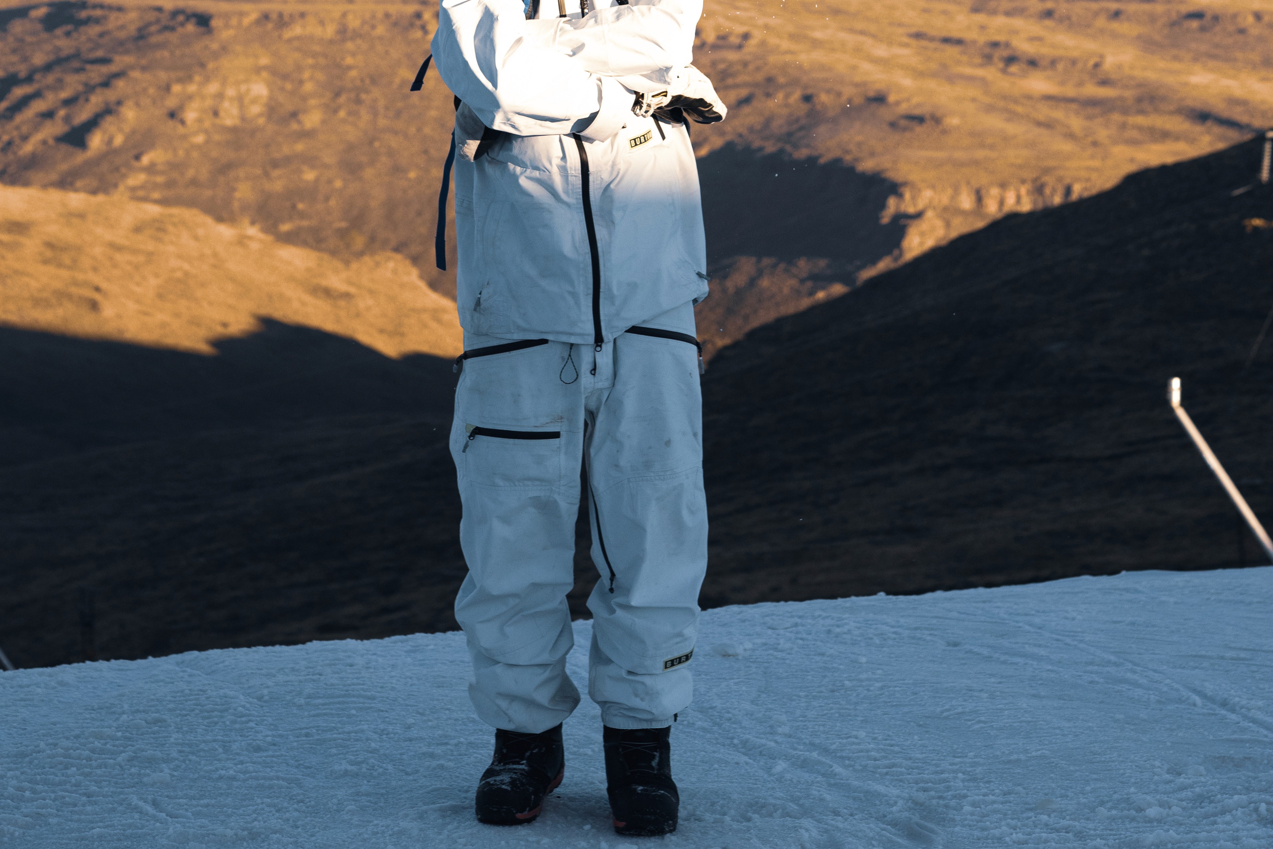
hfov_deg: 19.6
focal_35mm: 104
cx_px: 595
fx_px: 3677
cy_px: -370
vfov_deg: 12.6
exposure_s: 1/1600
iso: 500
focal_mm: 50
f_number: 4.5
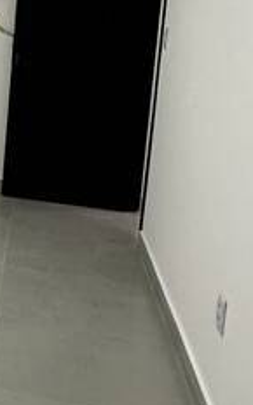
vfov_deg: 29.3
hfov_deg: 14.1
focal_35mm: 69
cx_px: -323
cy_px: 101
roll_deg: +2.2
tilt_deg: -6.6
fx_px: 761
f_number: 2.2
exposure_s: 1/120
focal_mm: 2.22
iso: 200
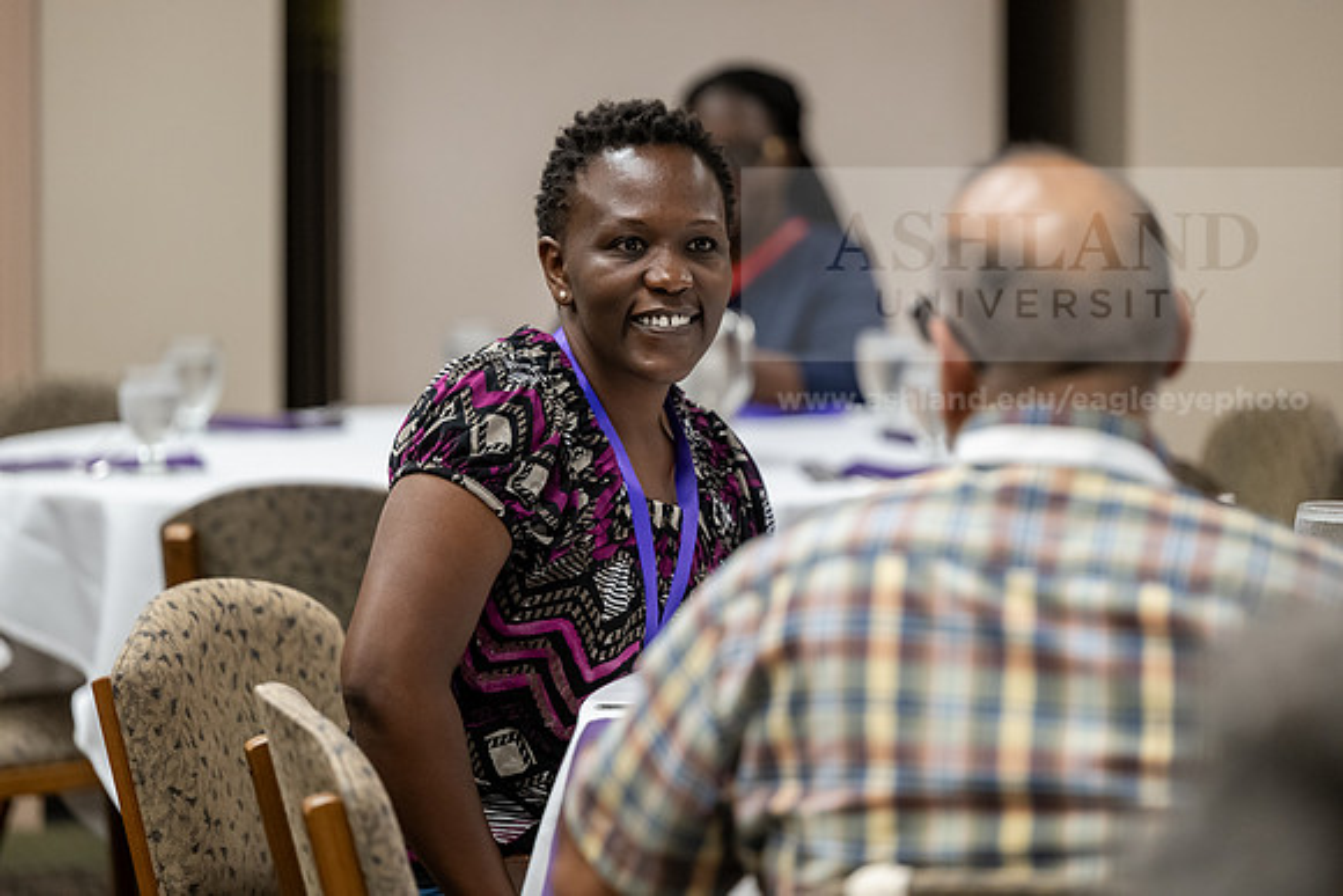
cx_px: 672
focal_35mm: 140
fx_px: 5224
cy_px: 448
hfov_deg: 14.7
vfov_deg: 9.8
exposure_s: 1/200
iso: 2000
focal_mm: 140
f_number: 2.8
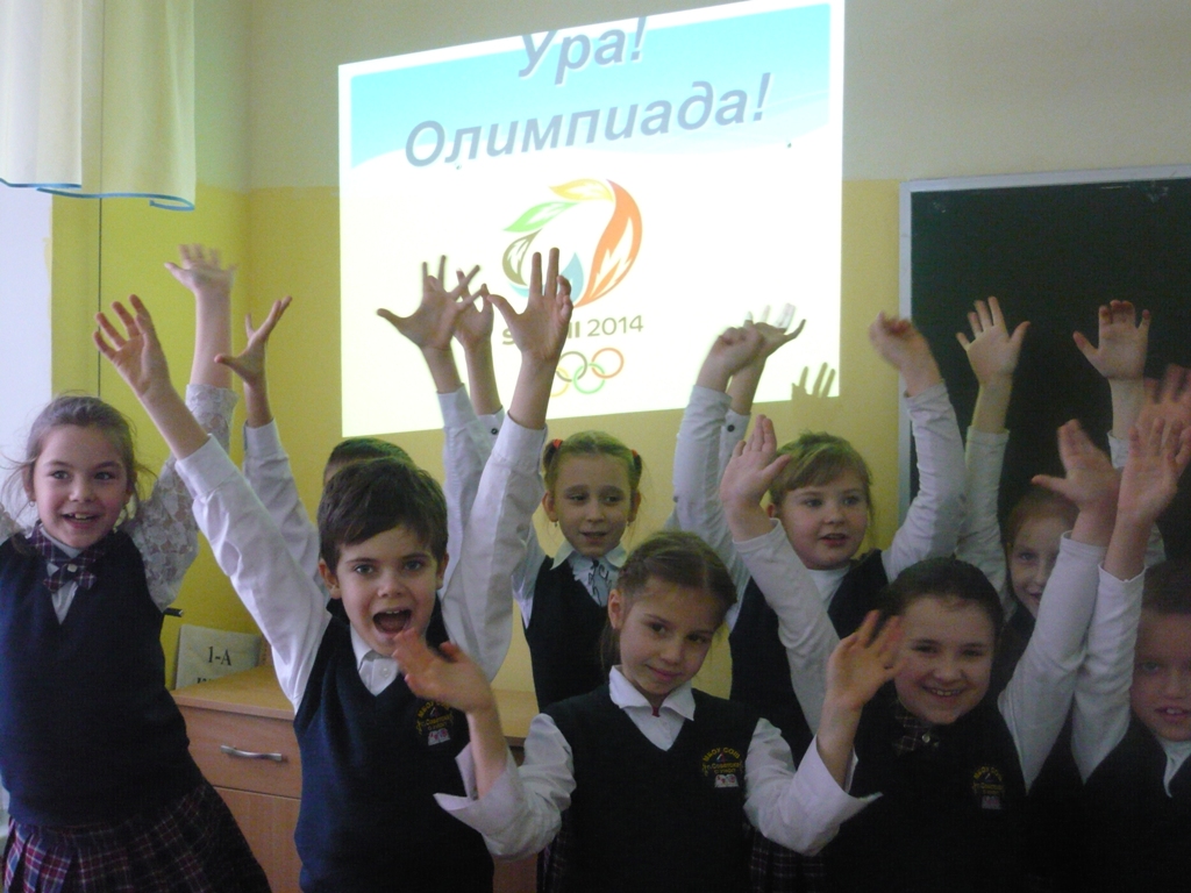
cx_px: 596
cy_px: 446
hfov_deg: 46.8
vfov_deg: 36.0
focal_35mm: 40
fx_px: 1376
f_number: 3.3
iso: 400
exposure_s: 1/60
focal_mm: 6.6
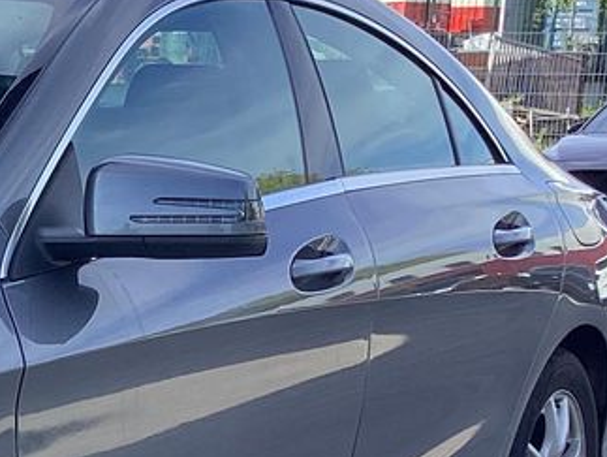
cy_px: 472
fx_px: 2019
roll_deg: +0.2
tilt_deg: -10.5
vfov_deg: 12.7
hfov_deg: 15.7
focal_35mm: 115
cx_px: -321
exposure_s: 1/369
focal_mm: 3.3
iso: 25
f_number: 2.4
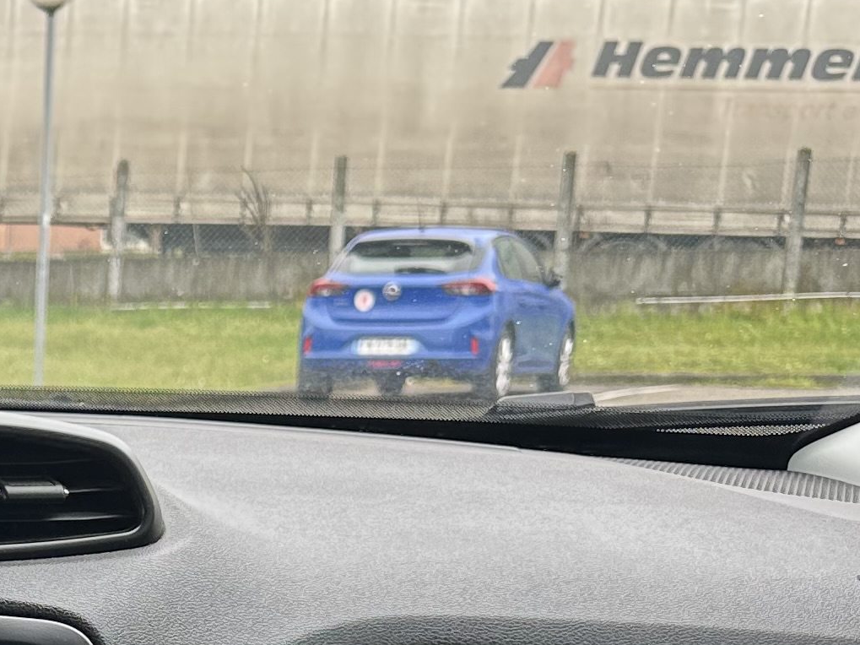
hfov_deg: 18.6
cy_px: 893
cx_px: -369
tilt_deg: -13.7
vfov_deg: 14.7
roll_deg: +1.7
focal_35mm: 95
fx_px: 2360
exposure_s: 1/165
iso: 64
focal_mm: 6.86
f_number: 1.78
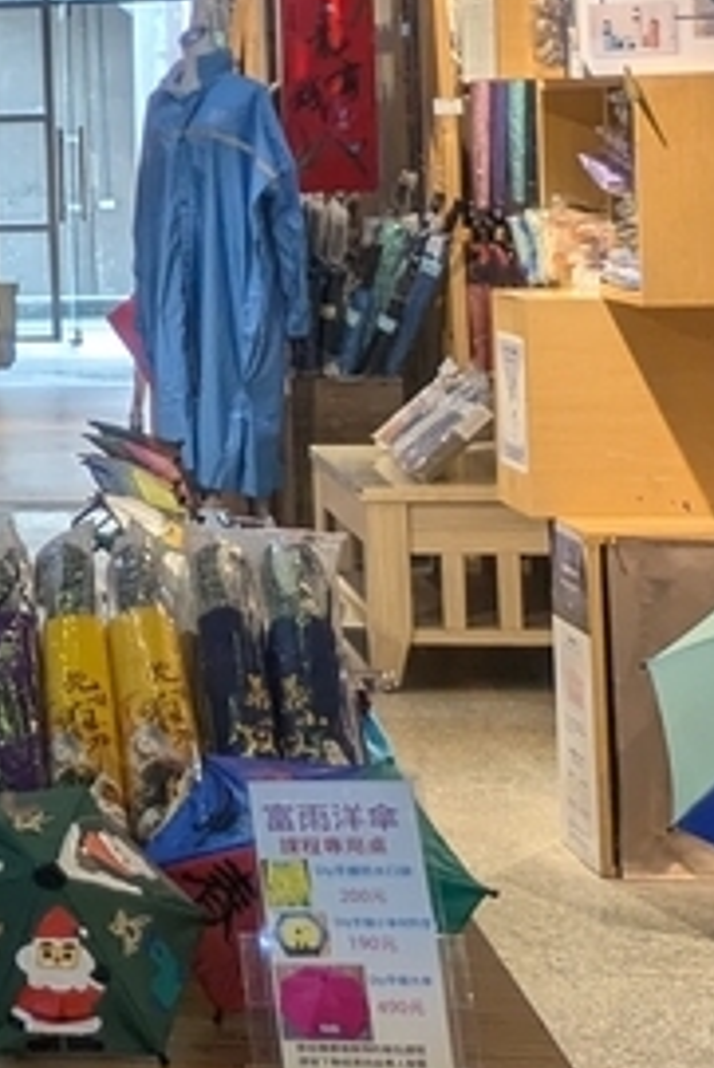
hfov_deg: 9.8
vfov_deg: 17.5
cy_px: 118
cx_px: -1247
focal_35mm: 115
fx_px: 3417
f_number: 1.89
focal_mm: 5.43
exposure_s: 1/120
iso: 149
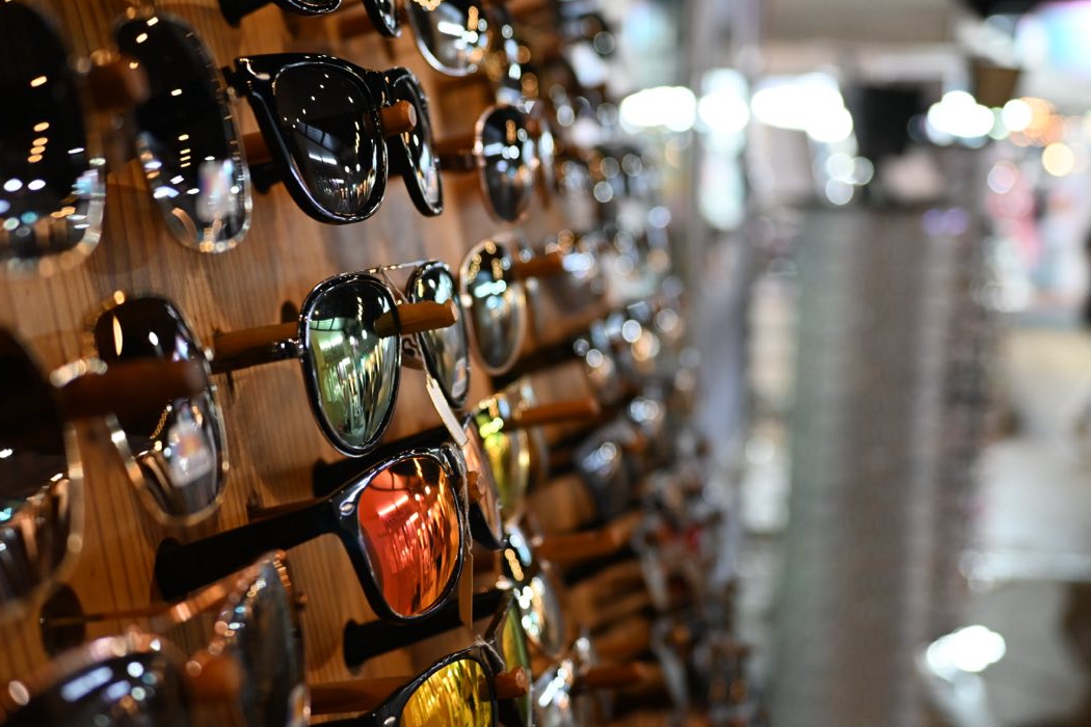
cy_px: 329
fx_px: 1455
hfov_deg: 41.1
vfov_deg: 28.1
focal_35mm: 48
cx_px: 581
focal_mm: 28
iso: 1100
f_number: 2.8
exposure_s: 1/125
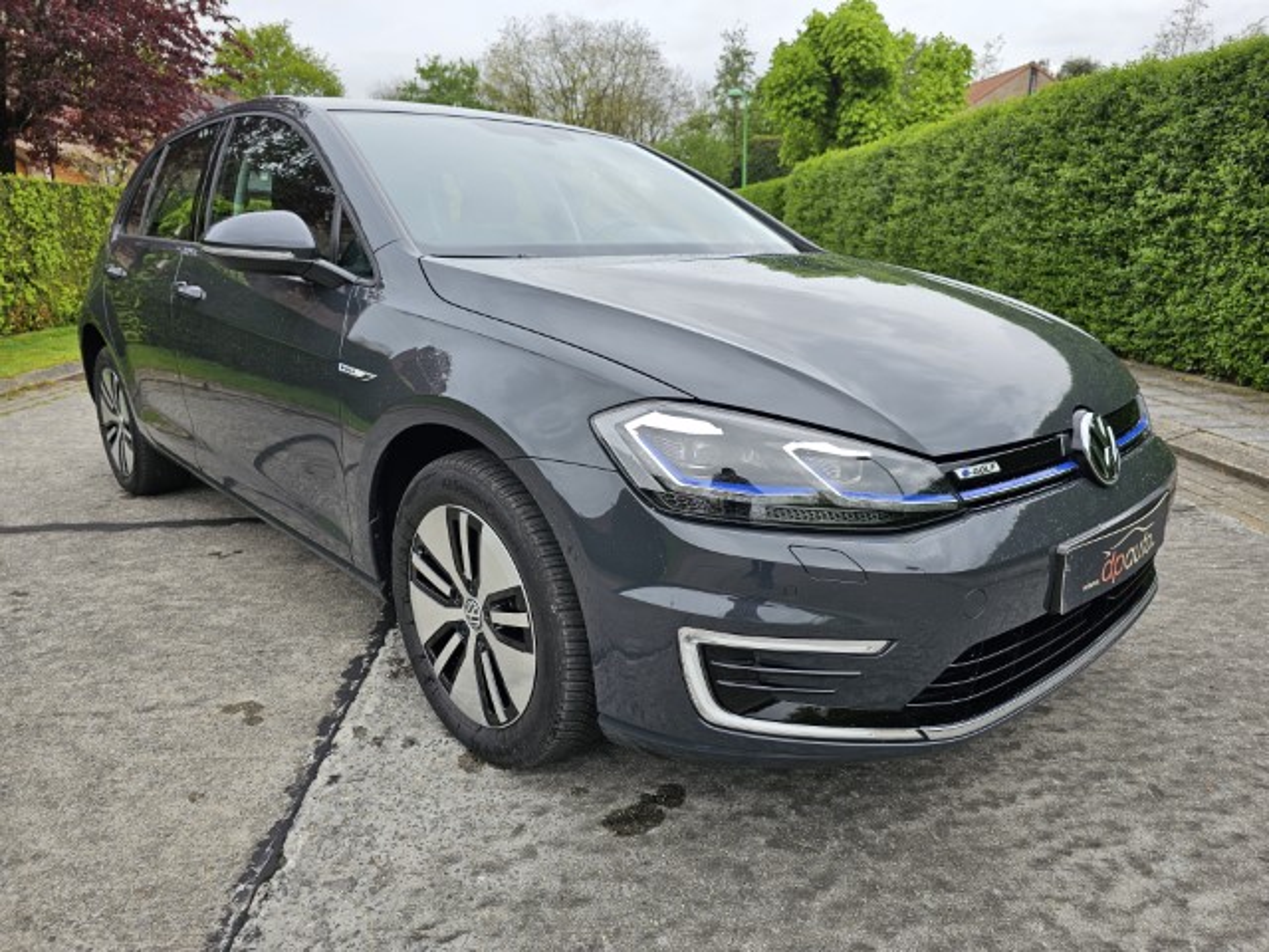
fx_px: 843
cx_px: 634
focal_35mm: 23
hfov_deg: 73.9
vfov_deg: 58.9
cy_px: 476
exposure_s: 1/218
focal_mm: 6.3
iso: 10
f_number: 1.7
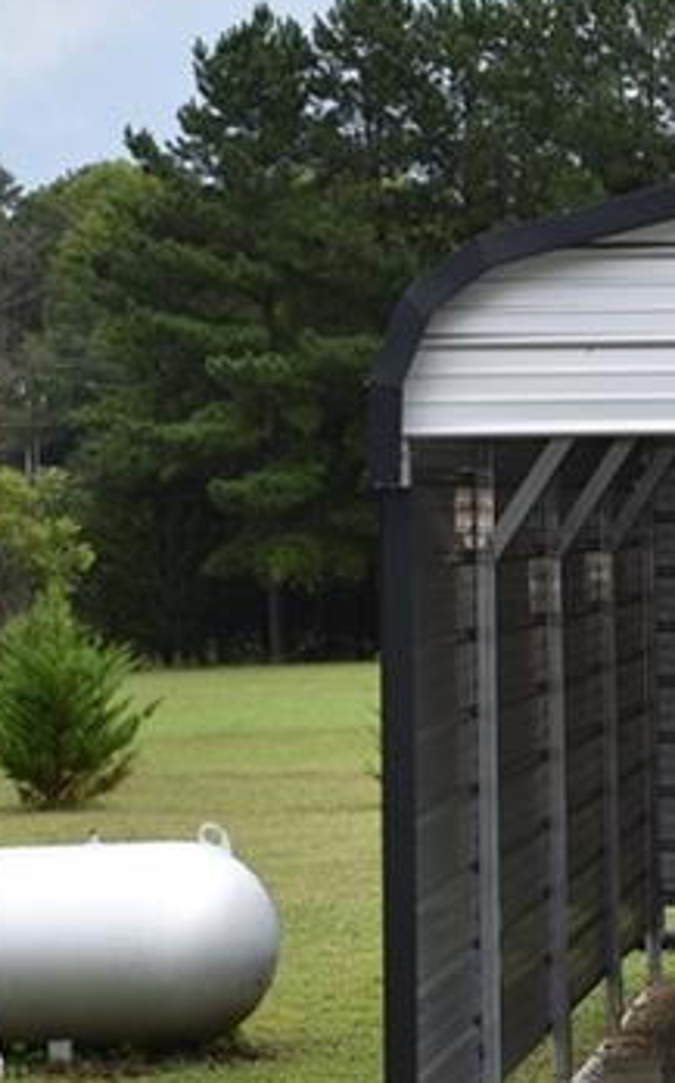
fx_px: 3715
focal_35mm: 126
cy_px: 666
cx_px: 952
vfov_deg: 16.6
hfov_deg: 10.1
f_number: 9
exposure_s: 1/200
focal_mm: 28
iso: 100
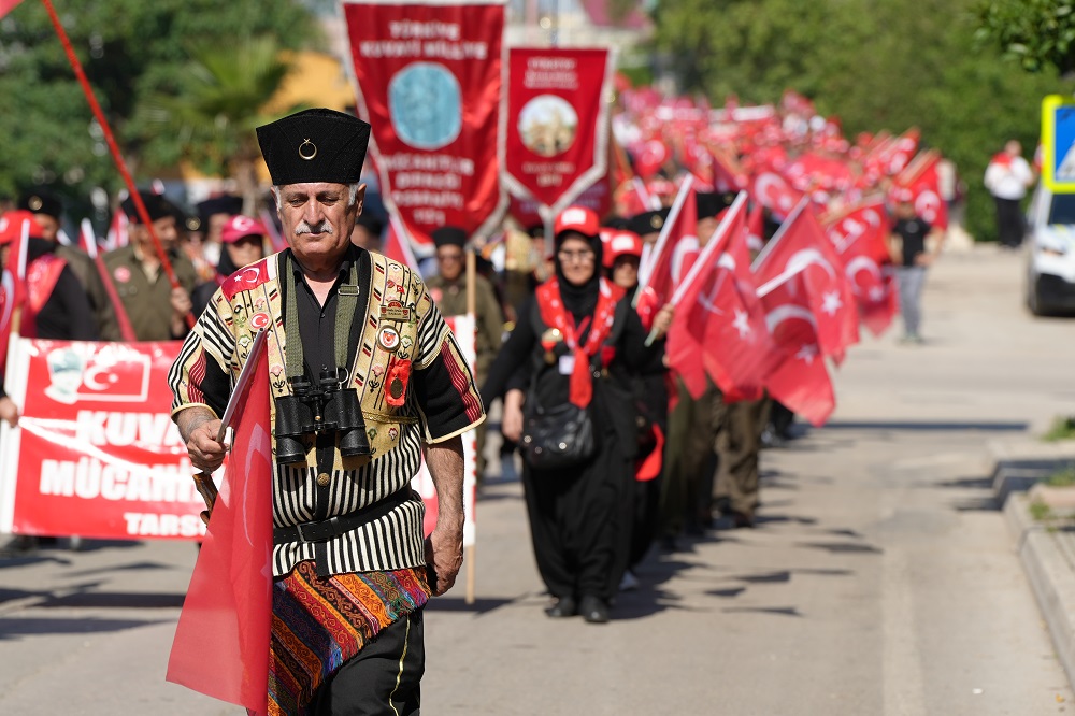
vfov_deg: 6.3
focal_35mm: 219
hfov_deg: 9.4
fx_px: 6537
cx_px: 538
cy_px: 358
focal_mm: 146
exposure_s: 1/800
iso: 100
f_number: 4.5
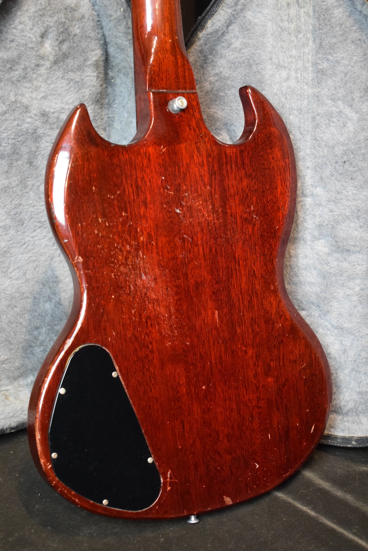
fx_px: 874
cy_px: 276
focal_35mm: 57
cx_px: 184
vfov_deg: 35.1
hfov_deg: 23.8
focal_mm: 38
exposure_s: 1/20
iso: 3200
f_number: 4.8
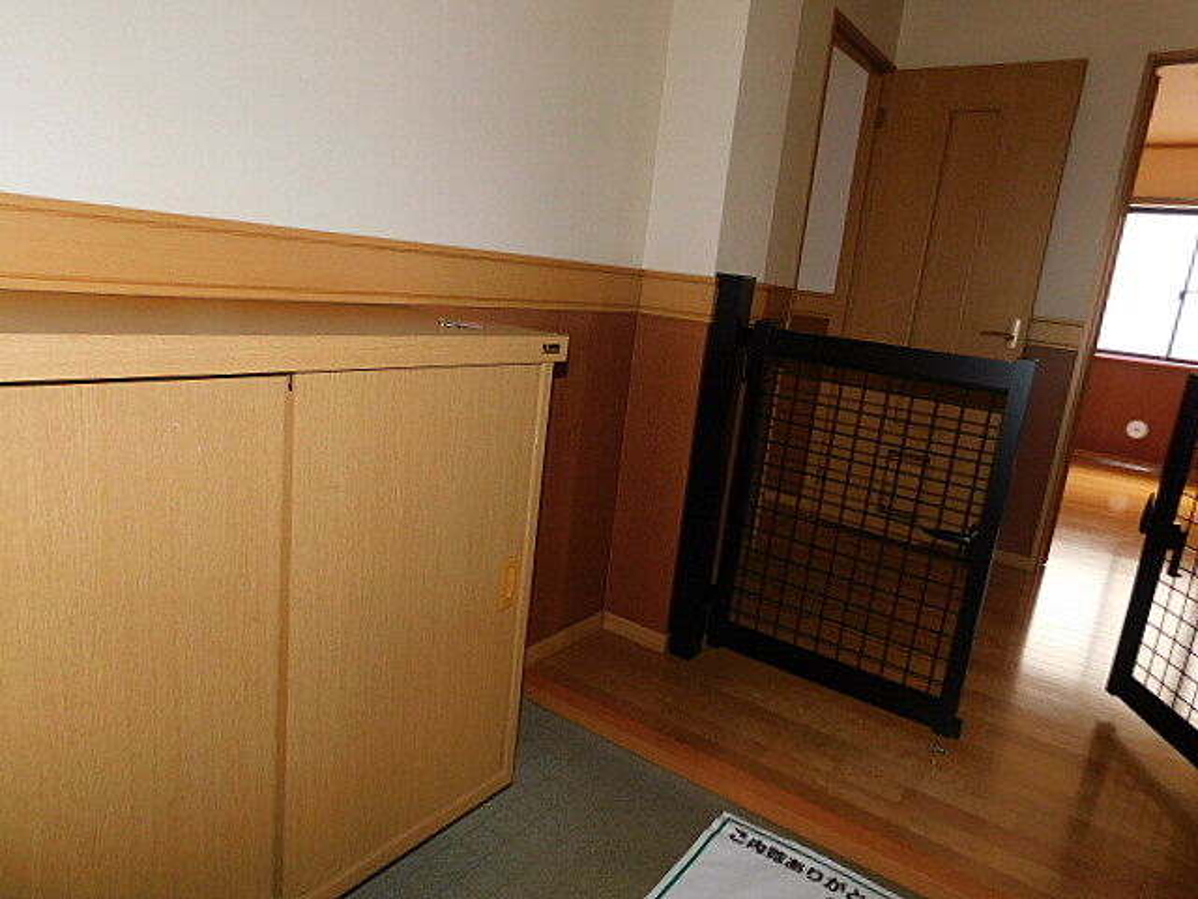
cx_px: 599
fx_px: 796
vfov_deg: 58.9
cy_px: 450
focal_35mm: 23
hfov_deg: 73.9
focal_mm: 4
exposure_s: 1/30
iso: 200
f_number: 3
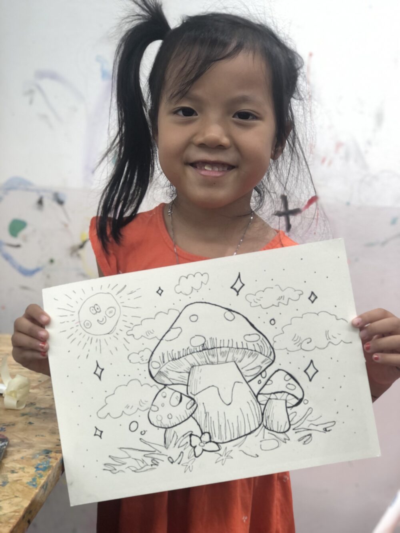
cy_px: 266
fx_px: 878
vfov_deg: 33.8
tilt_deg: -8.9
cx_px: 200
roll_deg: -1.2
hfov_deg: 25.7
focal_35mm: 57
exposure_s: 1/33
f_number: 2.8
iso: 32
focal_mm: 6.6
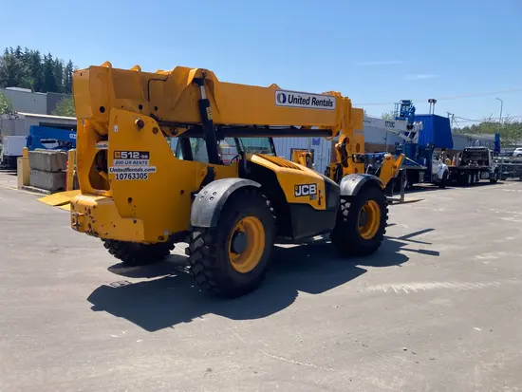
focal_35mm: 28
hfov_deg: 63.4
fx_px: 422
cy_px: 196
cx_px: 261
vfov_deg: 49.8
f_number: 1.8
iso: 20
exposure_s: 1/1473
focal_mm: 3.99
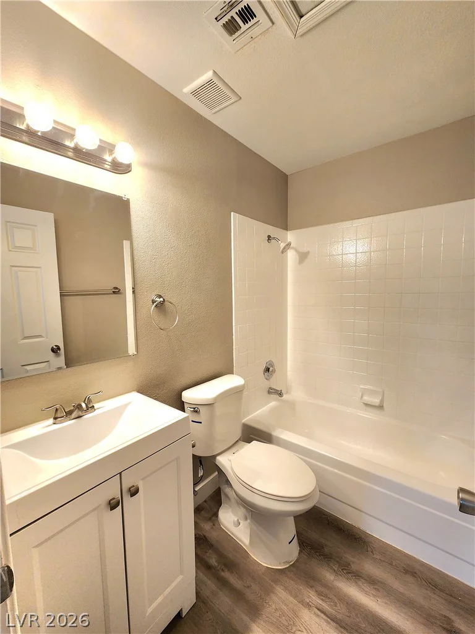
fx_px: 238
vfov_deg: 106.2
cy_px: 317
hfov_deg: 89.9
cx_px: 238
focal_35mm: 13
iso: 125
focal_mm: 2.2
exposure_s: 1/60.2
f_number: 2.2
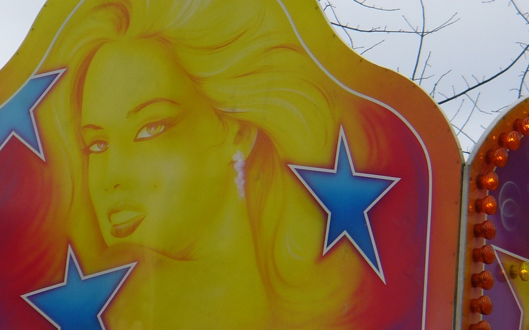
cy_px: 170
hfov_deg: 5.5
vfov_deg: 3.4
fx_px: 5520
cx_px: 190
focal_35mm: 383
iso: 80
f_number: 4.5
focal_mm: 36.6
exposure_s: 1/160
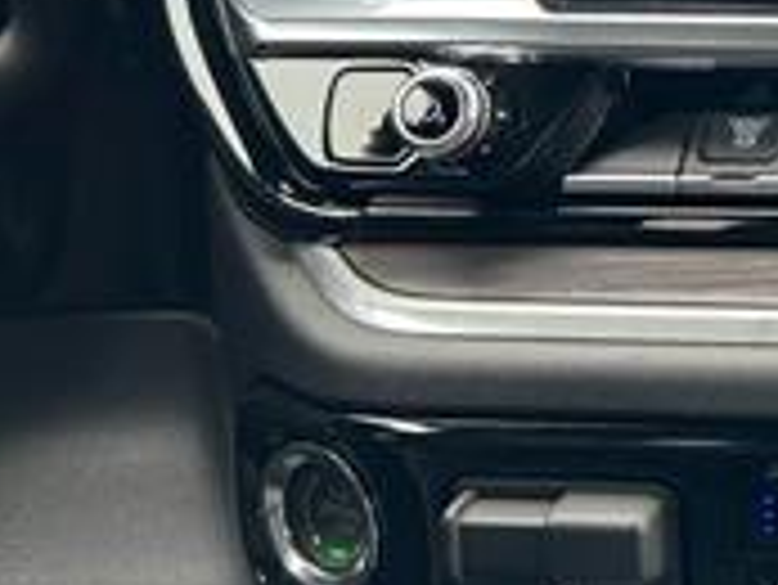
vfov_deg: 15.2
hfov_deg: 17.5
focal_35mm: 96
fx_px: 2159
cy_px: 36
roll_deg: +0.8
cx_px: 1291
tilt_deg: -12.9
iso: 40
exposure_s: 1/216
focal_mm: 5.7
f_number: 1.5
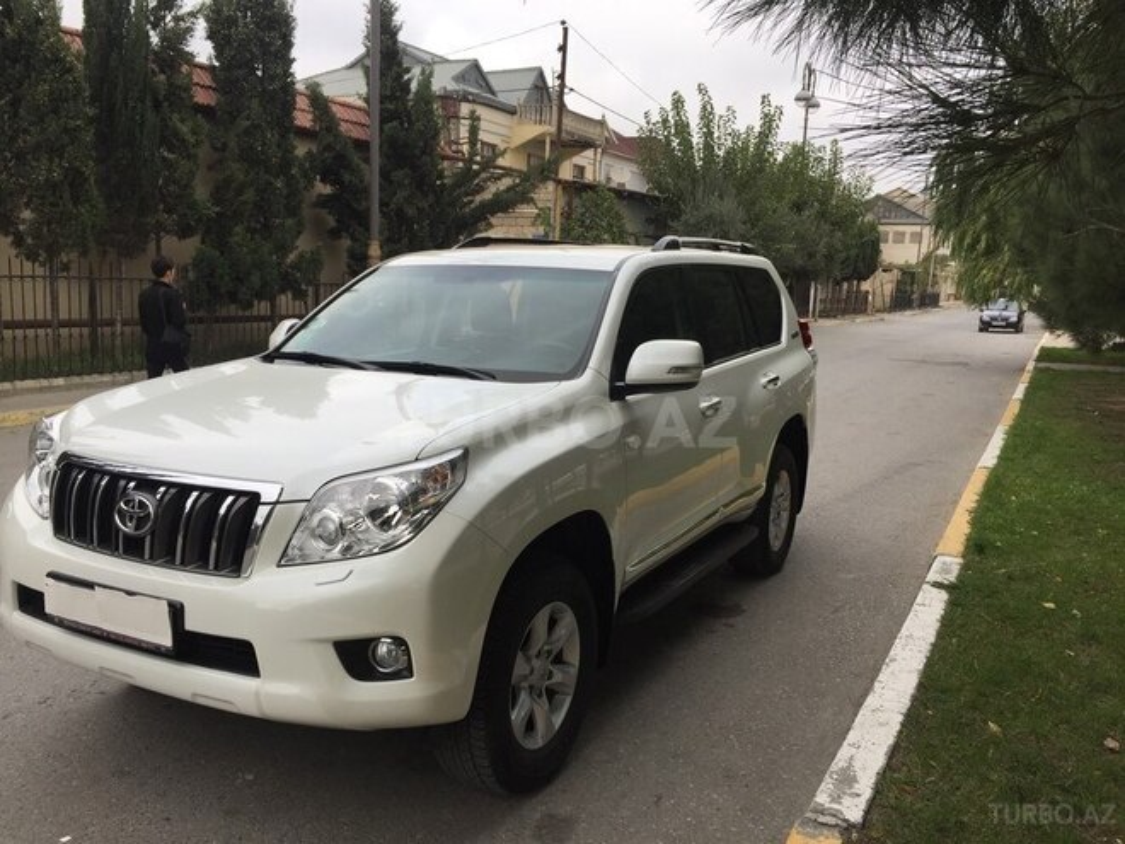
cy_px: 422
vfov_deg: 48.2
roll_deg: -2.3
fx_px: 942
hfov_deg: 61.7
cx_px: 562
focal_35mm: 29
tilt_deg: -11.4
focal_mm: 4.15
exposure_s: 1/791
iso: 32
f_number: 2.2
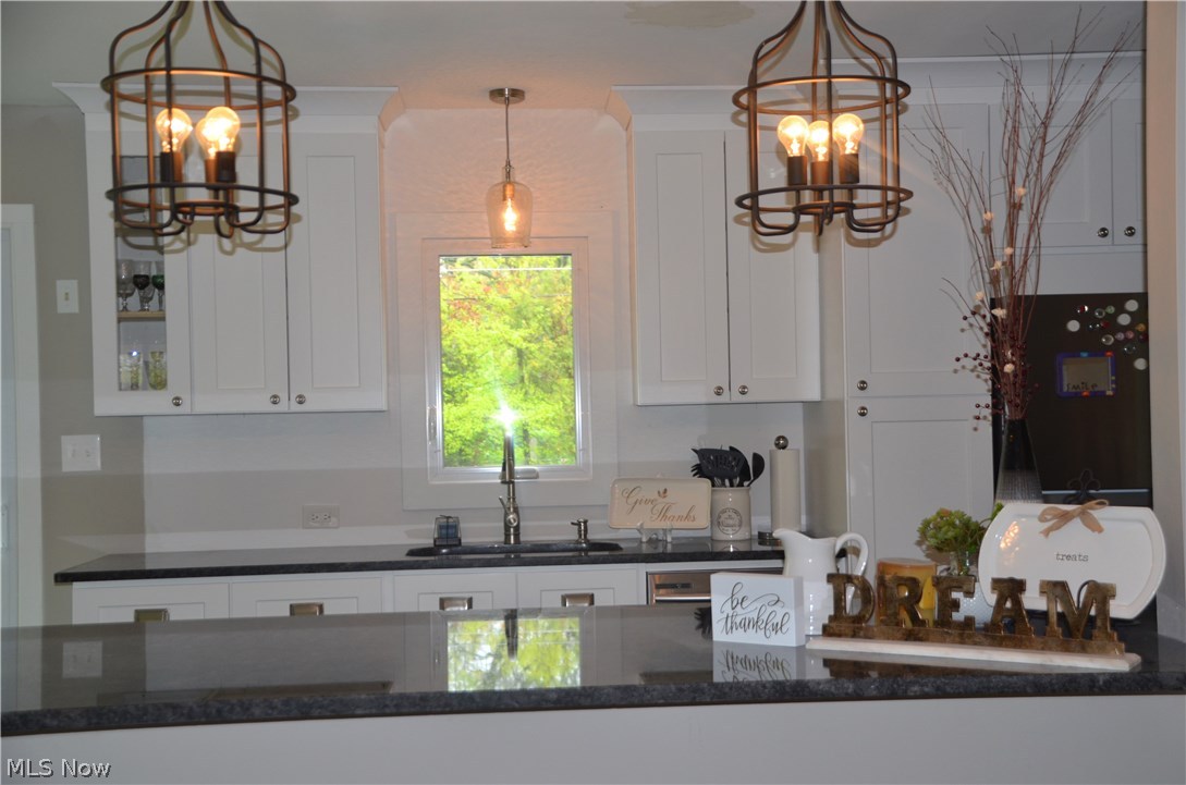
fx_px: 1578
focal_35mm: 48
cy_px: 392
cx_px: 593
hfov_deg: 41.2
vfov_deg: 27.9
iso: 450
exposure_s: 1/60
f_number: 4.2
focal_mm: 32
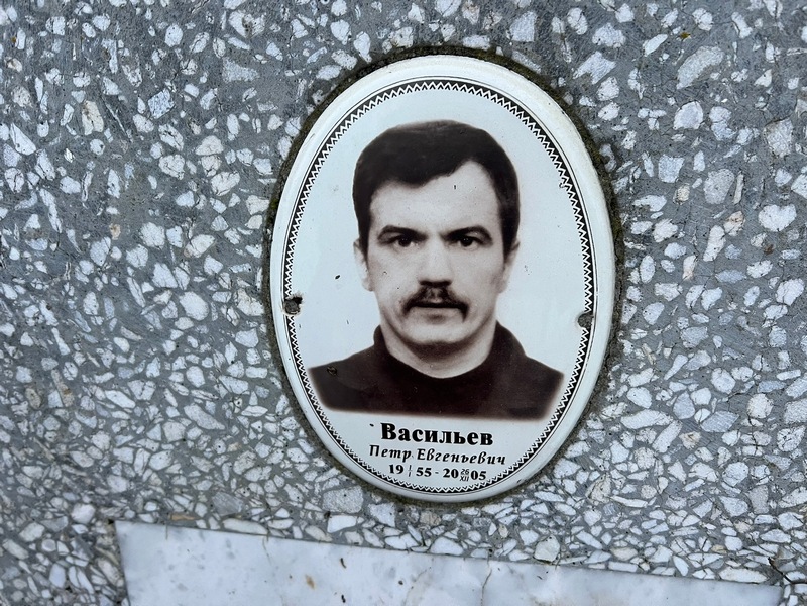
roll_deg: -3.2
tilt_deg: -19.9
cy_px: 303
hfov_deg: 67.3
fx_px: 606
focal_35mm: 26
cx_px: 404
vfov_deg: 53.1
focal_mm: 5.7
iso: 125
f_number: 1.5
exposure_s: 1/85
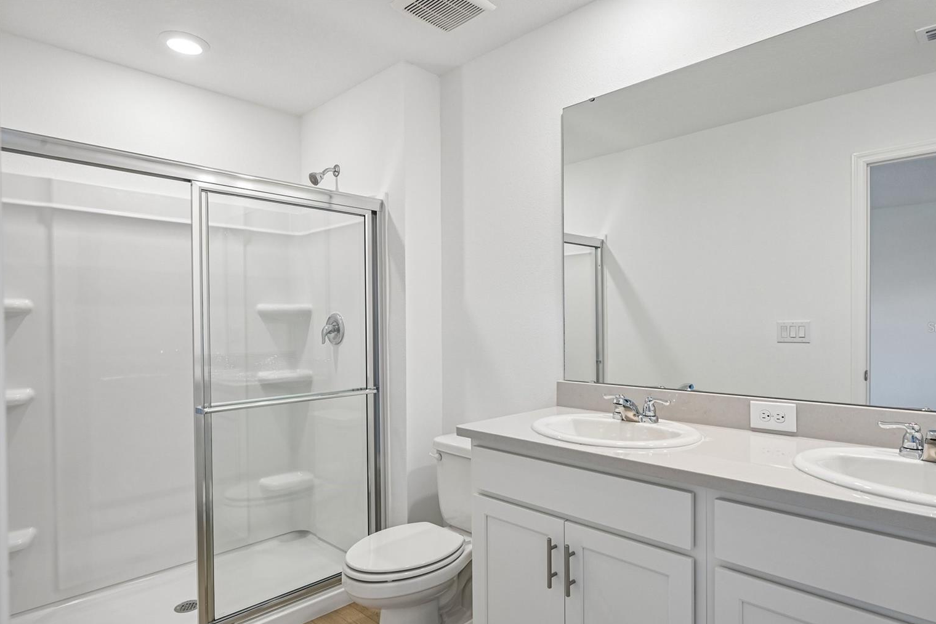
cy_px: 327
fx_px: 534
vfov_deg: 60.6
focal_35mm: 21
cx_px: 490
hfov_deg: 82.5
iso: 400
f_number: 8
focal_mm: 19.5
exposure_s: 1/40
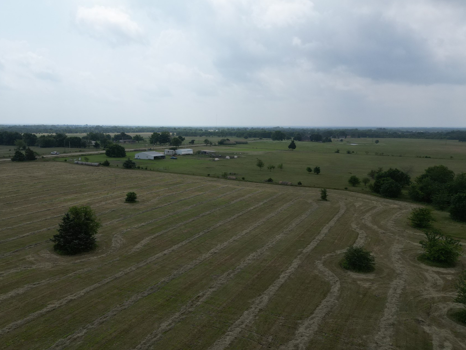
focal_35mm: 29
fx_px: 390
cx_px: 191
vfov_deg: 48.2
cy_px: 178
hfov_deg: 61.2
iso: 110
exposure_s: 1/4000
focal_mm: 6.72
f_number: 1.7
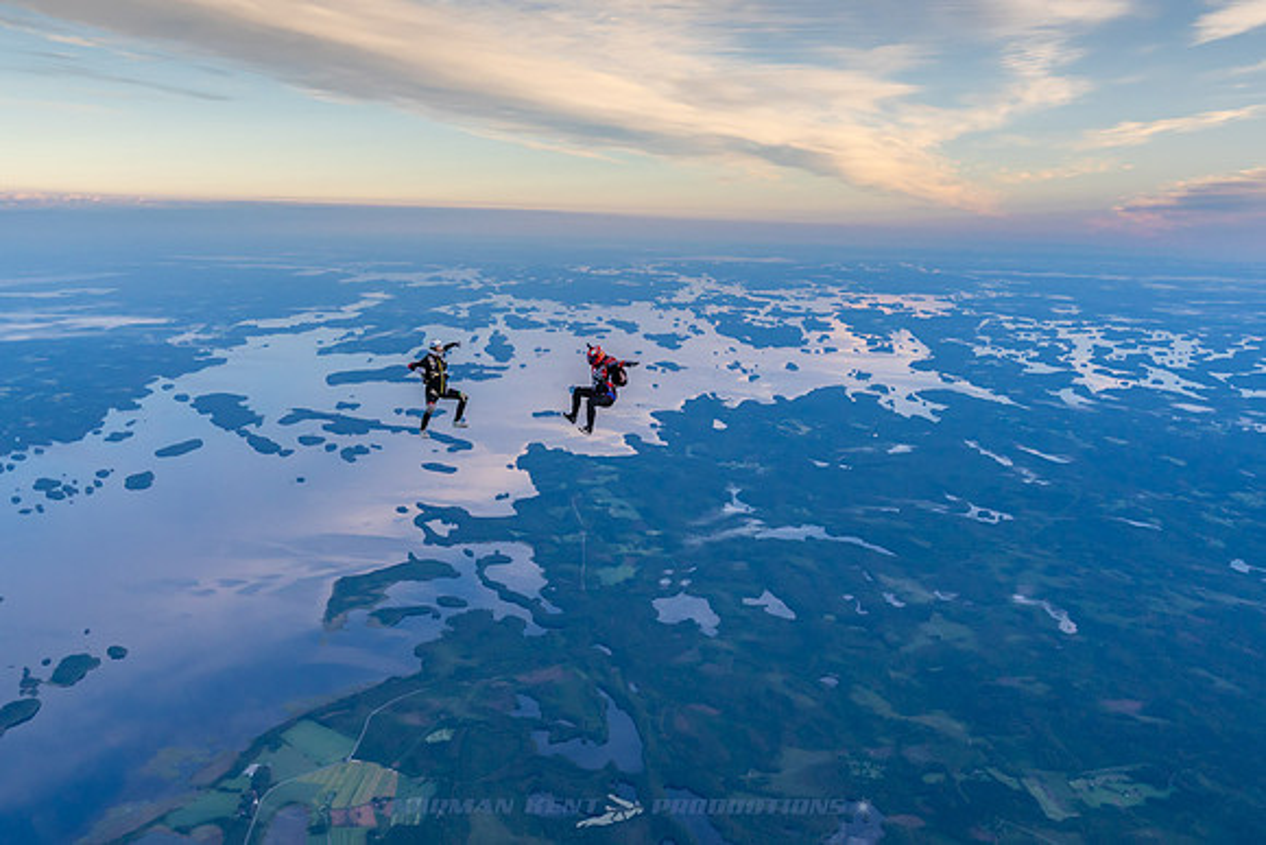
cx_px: 575
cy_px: 432
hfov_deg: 51.7
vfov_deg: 35.9
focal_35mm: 37
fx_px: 1304
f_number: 4.5
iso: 1000
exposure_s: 1/2000
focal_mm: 30
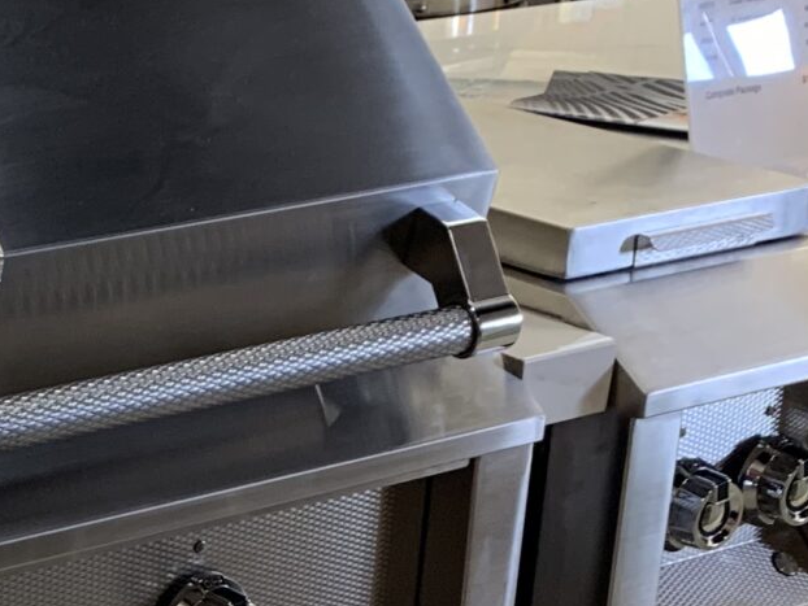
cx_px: -69
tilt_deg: -24.3
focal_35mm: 107
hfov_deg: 17.8
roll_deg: -0.6
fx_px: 2499
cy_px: 676
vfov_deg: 13.5
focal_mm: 4.25
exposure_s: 1/60
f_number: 1.8
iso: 125
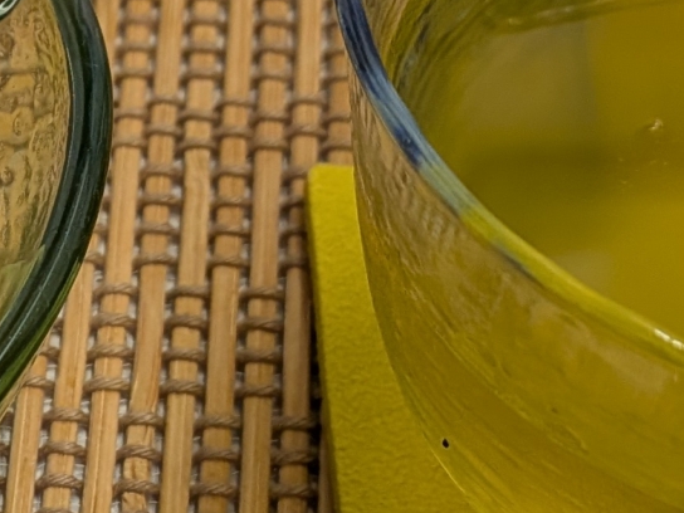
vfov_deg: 13.1
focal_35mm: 113
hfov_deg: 16.8
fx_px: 2233
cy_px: 357
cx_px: -111
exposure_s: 1/411
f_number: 1.7
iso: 24
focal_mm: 4.53
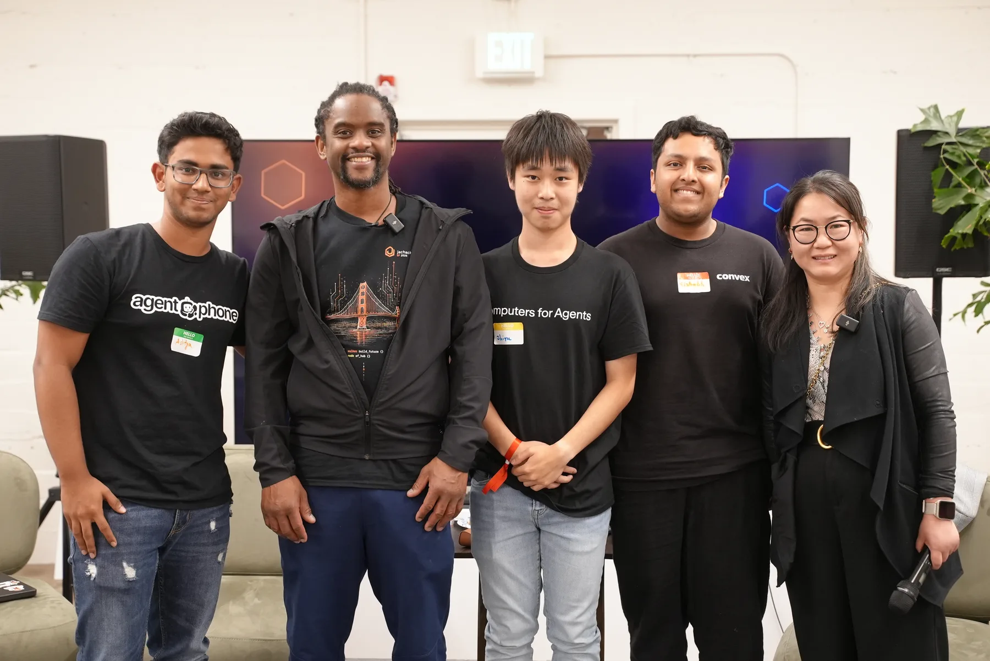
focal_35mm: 52
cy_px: 330
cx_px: 495
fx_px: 1431
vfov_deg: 26.0
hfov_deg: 38.2
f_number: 4
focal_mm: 52
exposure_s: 1/160
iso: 4000
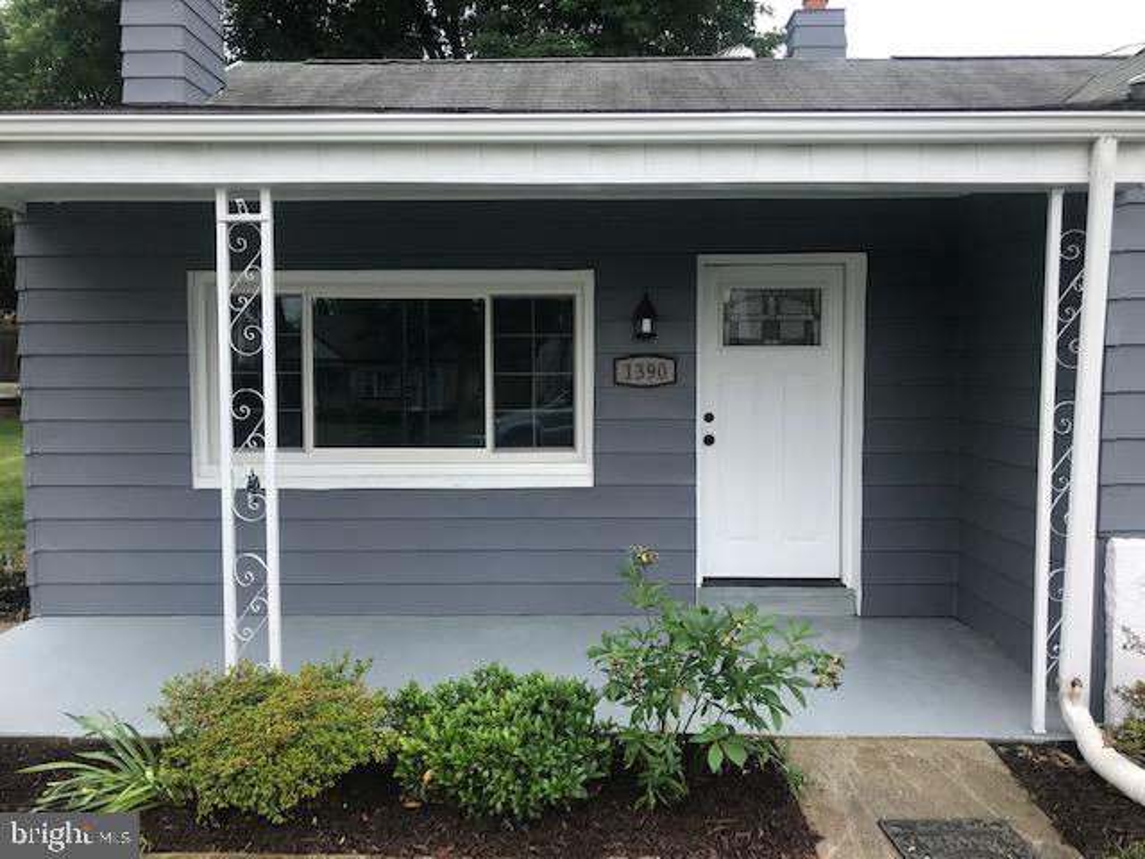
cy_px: 430
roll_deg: -0.9
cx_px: 572
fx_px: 926
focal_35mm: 28
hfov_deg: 63.4
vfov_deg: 49.7
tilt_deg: -2.6
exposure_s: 1/704
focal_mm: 3.99
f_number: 1.8
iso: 20
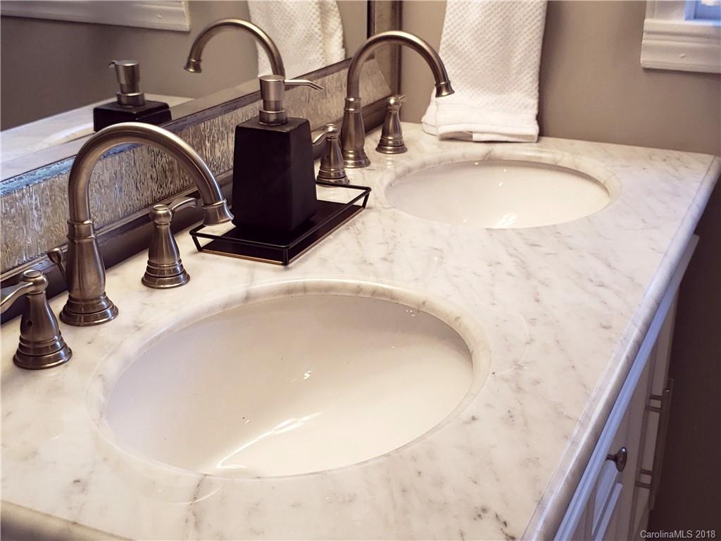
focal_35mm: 26
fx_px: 542
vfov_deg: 53.1
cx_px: 360
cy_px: 270
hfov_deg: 67.3
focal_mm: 4.3
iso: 100
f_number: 1.5
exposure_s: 1/120
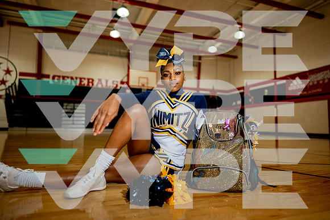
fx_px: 220
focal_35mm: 24
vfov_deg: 53.2
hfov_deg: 73.7
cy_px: 110
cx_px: 165
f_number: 1.4
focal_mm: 24
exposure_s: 1/200
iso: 125
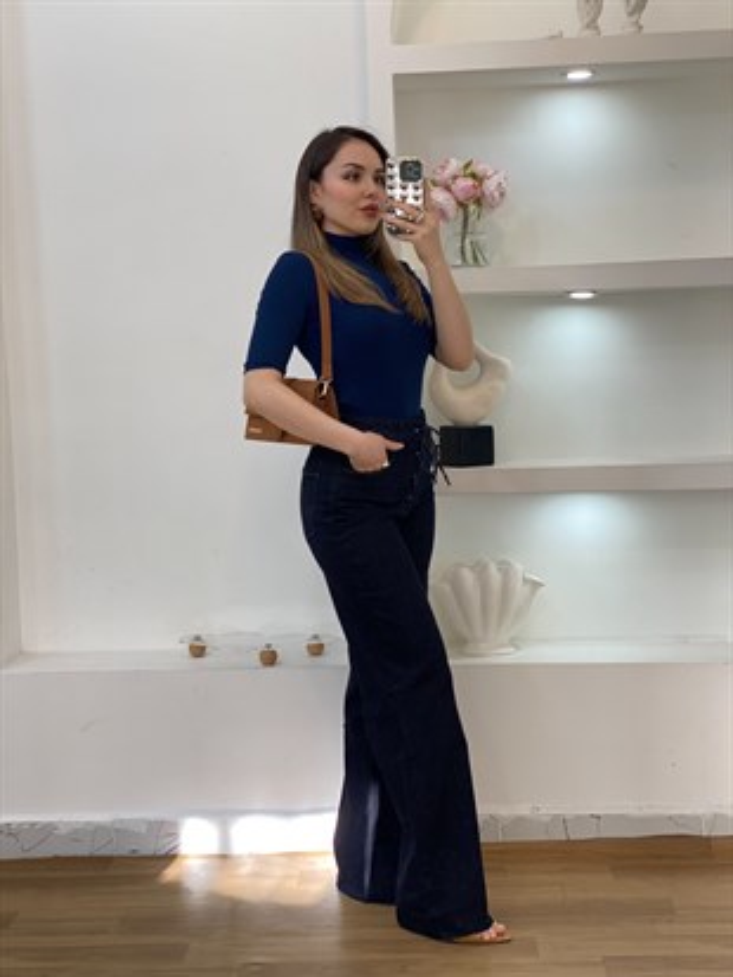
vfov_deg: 36.8
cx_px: 366
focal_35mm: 52
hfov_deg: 28.0
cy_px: 488
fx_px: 1467
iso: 40
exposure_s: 1/100
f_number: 2
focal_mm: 6
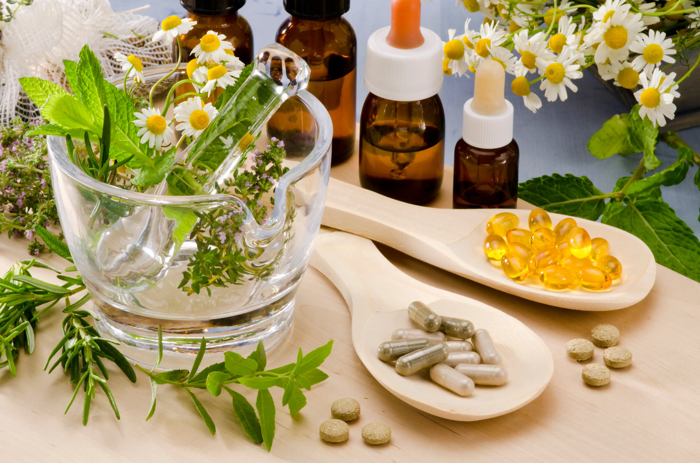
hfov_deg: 13.1
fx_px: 3056
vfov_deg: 8.7
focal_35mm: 158
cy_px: 232
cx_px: 350
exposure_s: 1/60
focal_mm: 105
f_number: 25
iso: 100
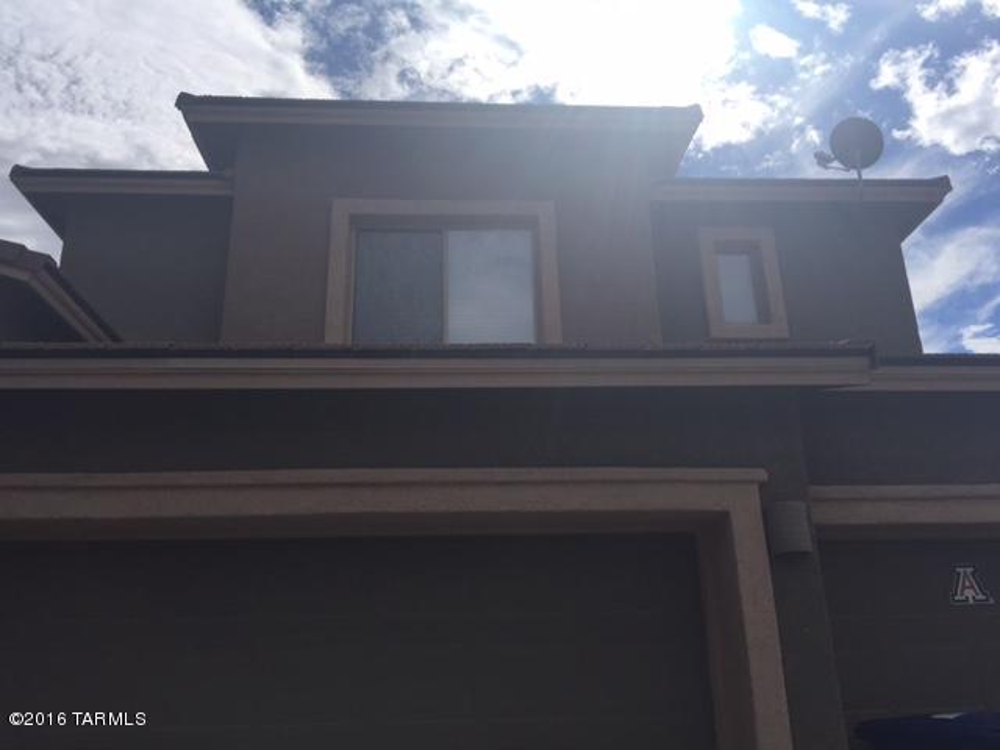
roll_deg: +0.4
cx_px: 500
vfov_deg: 48.2
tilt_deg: +21.9
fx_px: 838
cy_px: 375
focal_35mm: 29
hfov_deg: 61.7
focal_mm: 4.15
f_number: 2.2
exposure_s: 1/5650
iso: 32
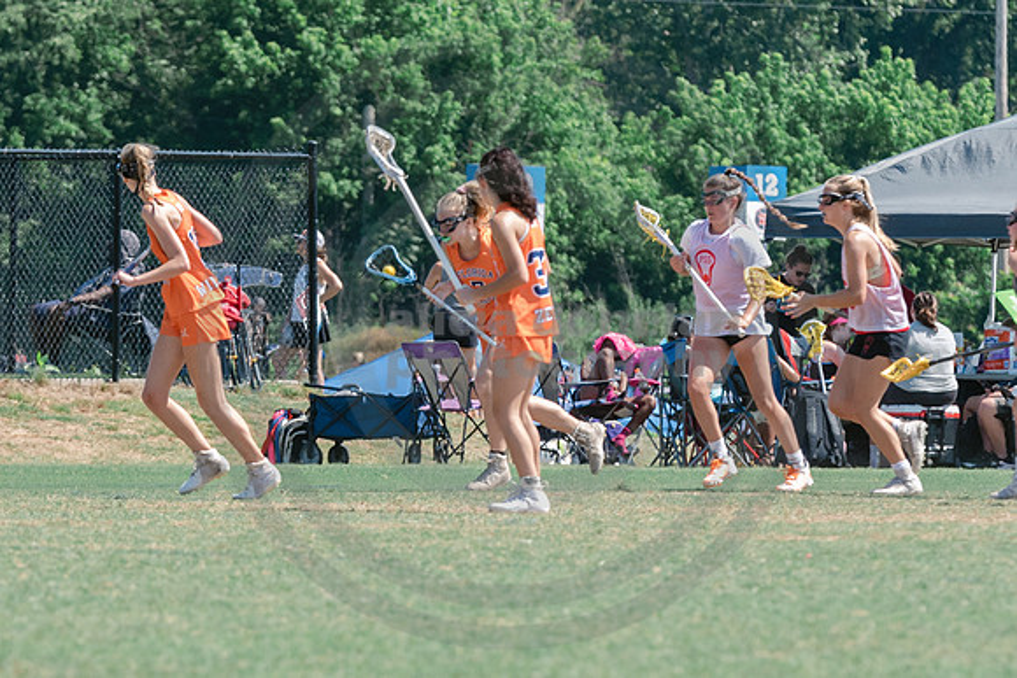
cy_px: 674
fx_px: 13979
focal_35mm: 495
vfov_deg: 2.8
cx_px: 316
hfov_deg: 4.2
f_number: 5
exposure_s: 1/1600
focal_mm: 185
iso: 400
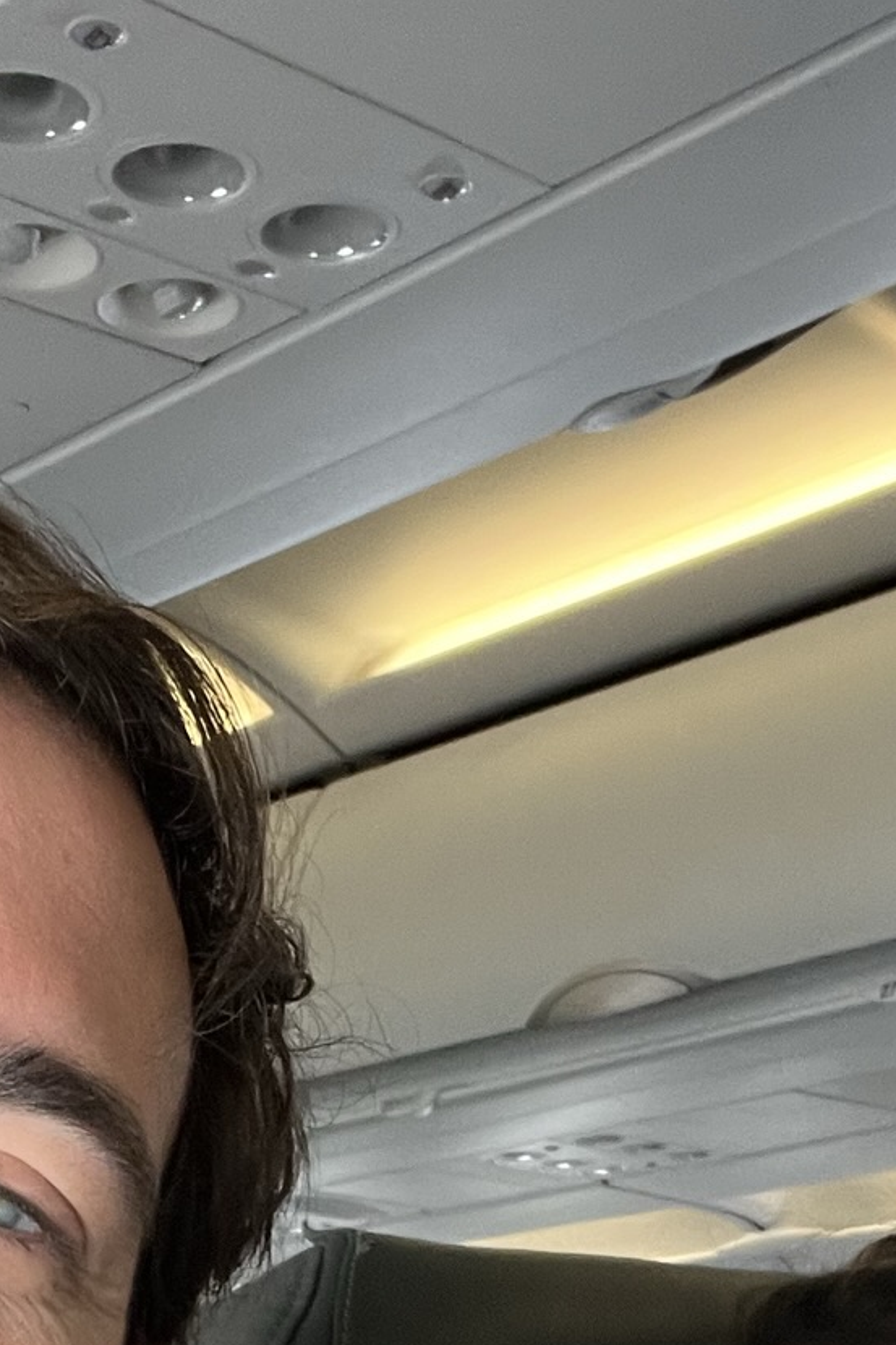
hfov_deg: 17.7
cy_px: 1523
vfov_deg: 24.4
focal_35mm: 77
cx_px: 509
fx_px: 2876
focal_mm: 2.71
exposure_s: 1/40
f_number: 2.2
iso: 200
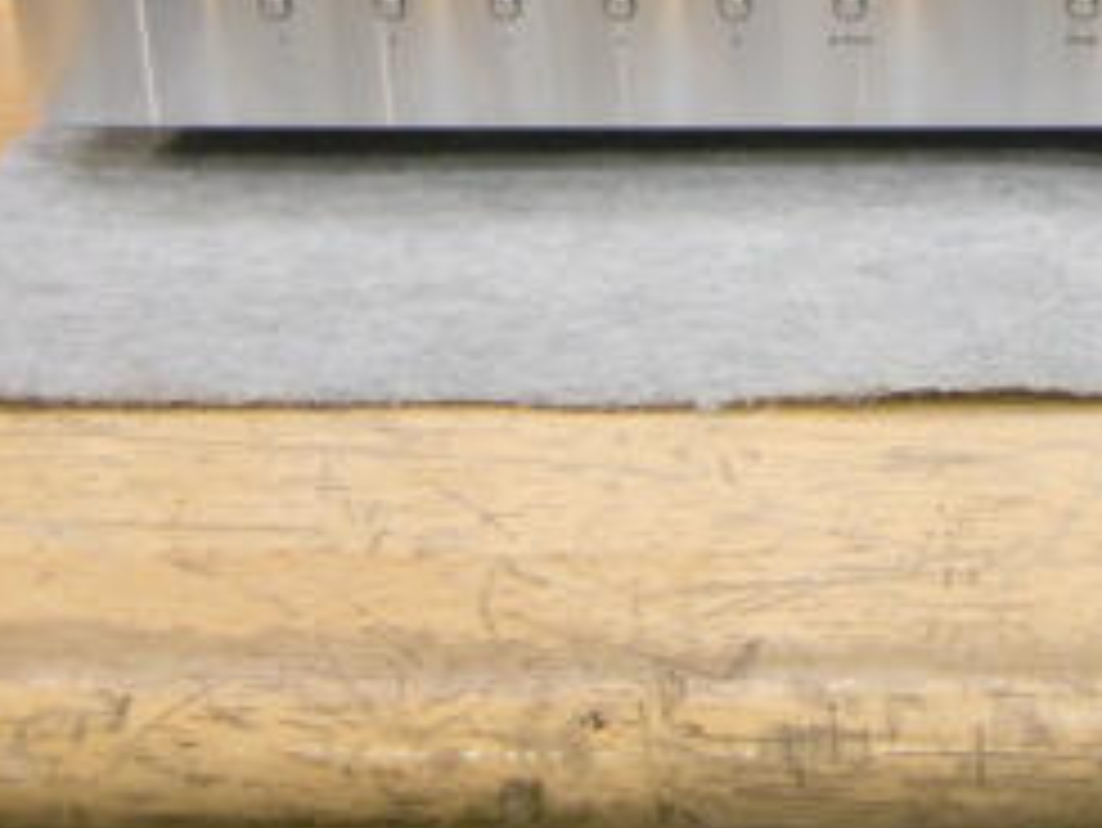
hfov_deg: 25.2
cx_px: 1142
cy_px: -148
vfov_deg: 19.1
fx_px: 2325
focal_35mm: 73
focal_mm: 4.9
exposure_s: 1/60
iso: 160
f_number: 2.6
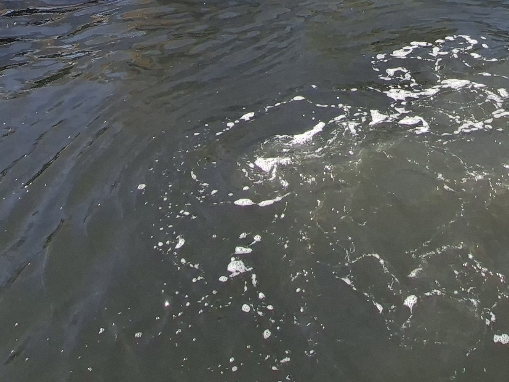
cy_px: -185
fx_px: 632
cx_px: 326
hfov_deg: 43.4
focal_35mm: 43
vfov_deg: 25.6
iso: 40
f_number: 2.2
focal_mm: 1.74
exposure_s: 1/890
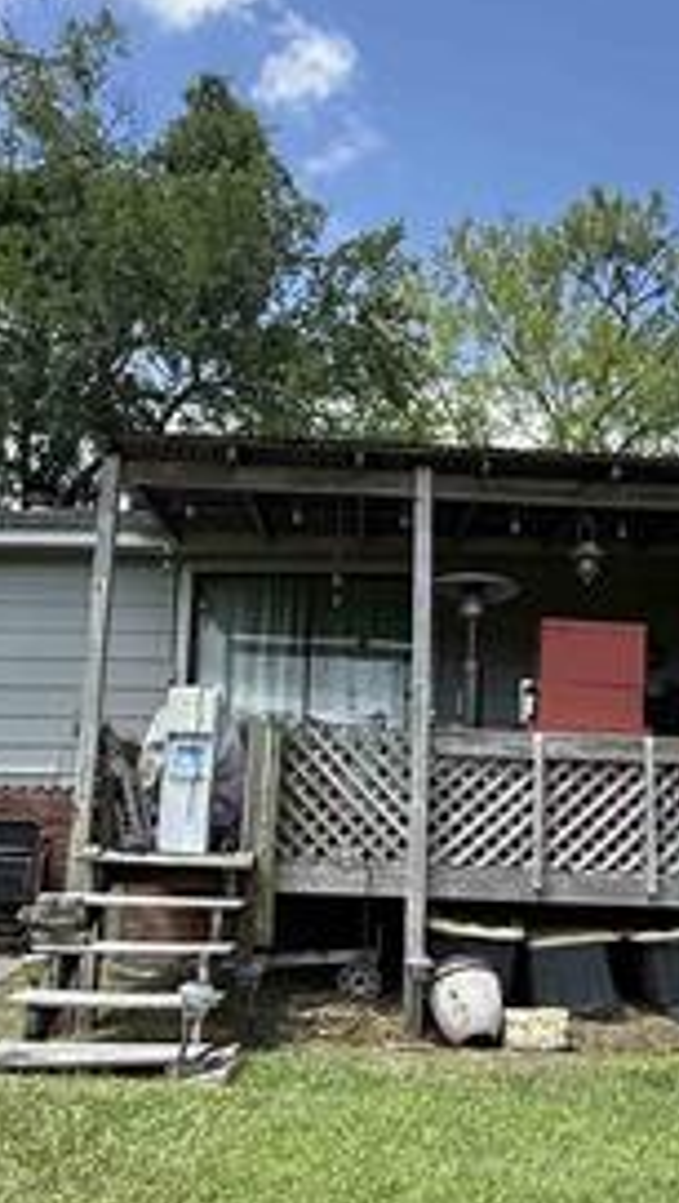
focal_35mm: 36
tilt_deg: +13.7
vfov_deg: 55.2
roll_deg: -1.9
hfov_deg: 32.8
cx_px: 399
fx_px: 1149
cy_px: 608
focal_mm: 2.22
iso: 64
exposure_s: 1/888
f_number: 2.2
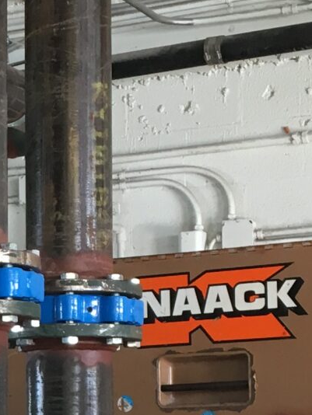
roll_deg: +0.0
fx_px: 1669
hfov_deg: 10.3
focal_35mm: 139
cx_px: -165
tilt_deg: +2.3
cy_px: 396
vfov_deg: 14.0
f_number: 2.2
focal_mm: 4.15
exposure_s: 1/30
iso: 50
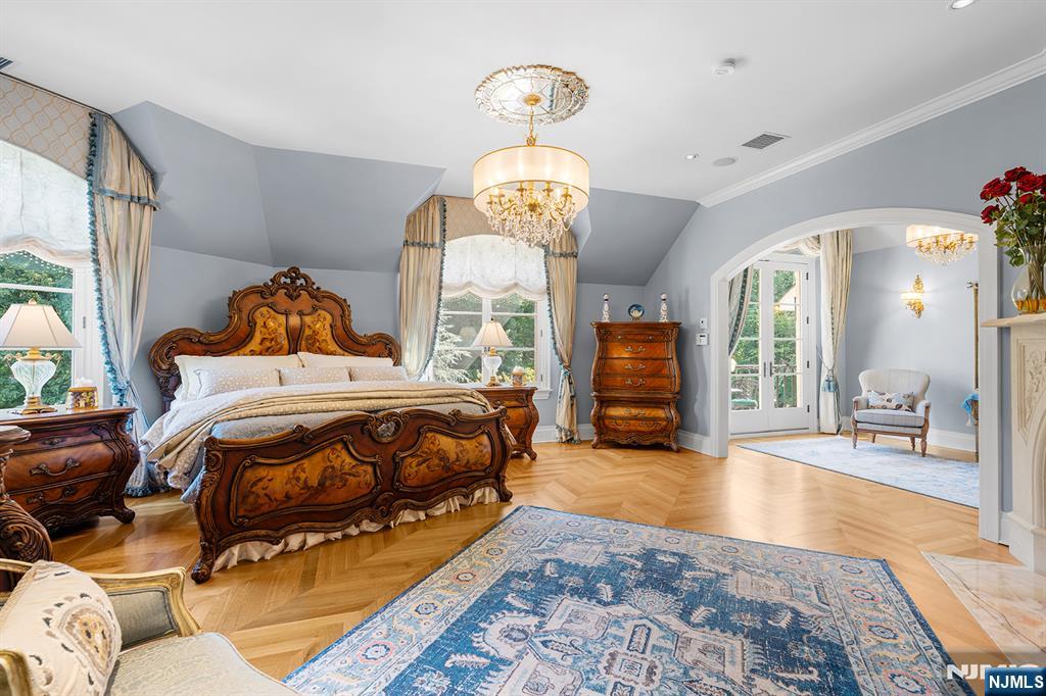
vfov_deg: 73.7
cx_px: 523
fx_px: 465
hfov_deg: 96.8
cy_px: 348
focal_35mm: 16
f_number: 8
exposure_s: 1/1.67
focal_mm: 16
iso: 100
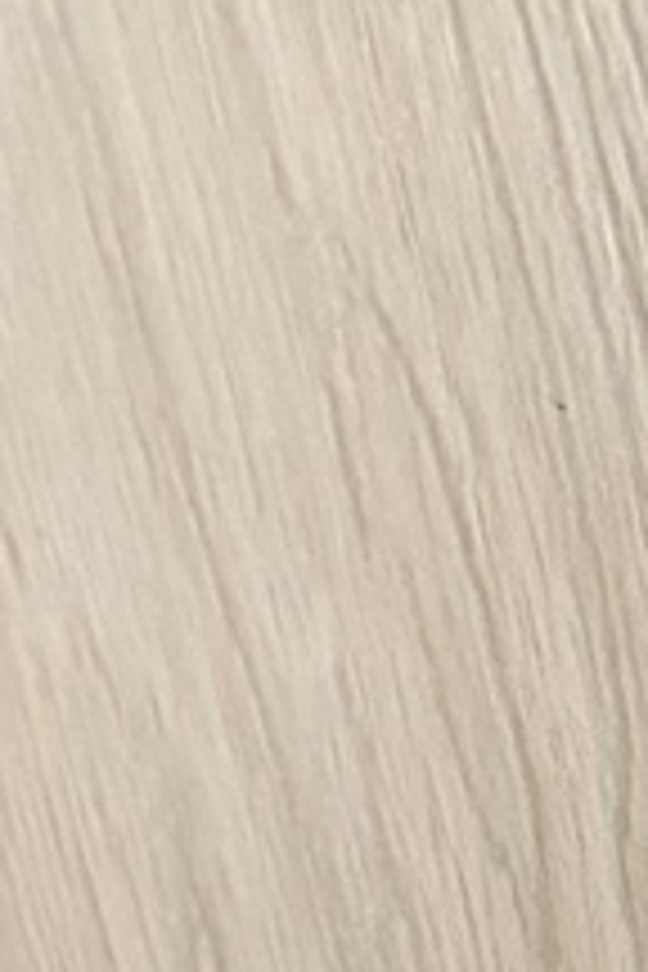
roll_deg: +5.6
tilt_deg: -21.4
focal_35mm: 192
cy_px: 2133
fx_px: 5184
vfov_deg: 9.7
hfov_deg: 6.1
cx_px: 2538
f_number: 1.6
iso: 160
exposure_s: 1/60
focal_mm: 5.96
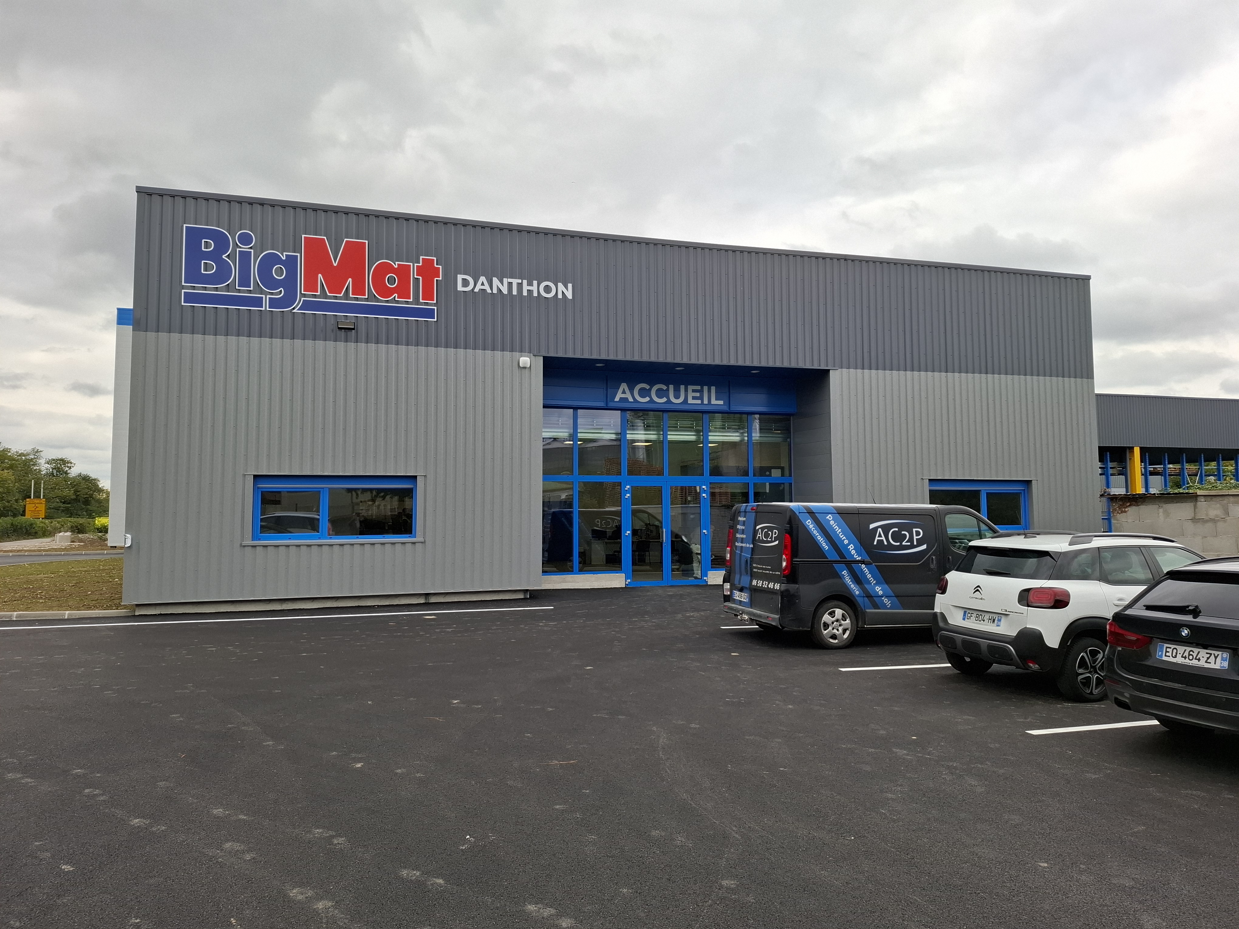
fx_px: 823
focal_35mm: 23
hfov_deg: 73.9
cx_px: 620
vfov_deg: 58.9
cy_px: 464
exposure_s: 1/810
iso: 50
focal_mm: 5.54
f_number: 1.8
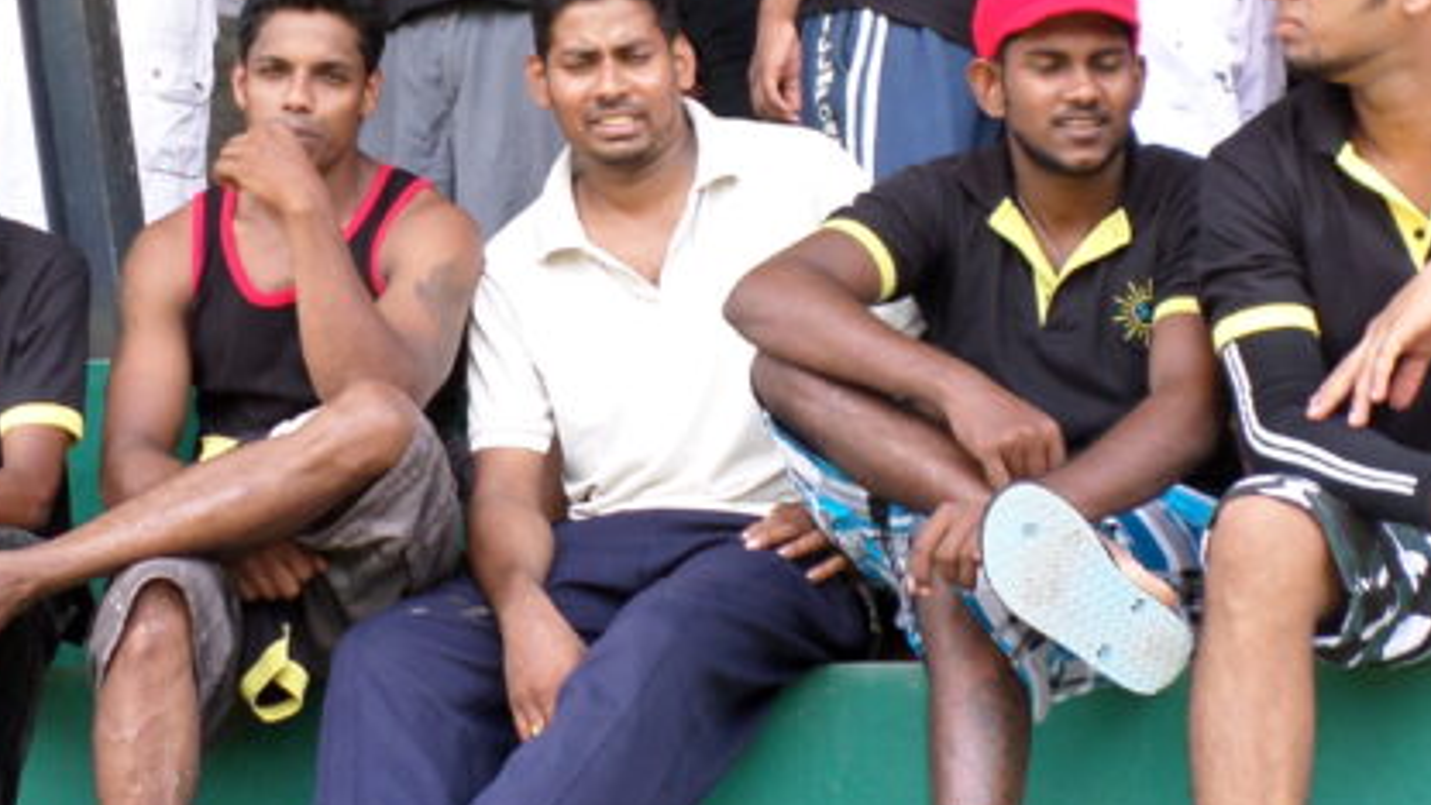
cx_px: 660
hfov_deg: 31.4
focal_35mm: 67
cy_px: 138
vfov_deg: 17.8
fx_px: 2542
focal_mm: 4.5
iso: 80
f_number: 2.5
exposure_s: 1/180
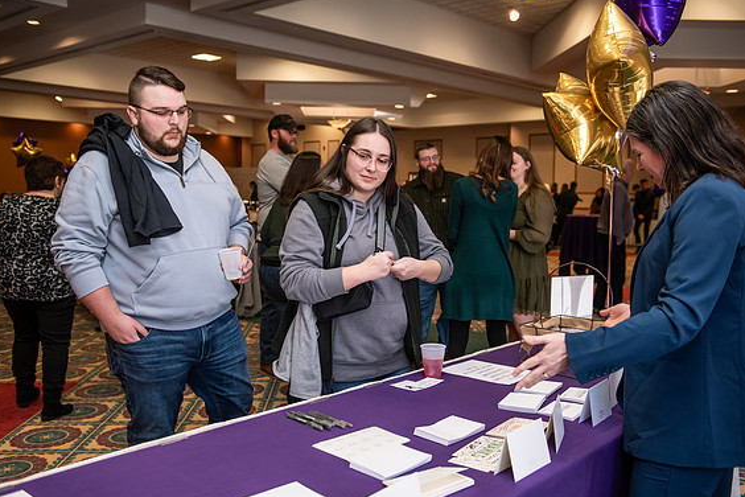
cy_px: 248
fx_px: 745
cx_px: 376
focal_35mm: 36
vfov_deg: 36.9
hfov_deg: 53.1
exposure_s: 1/160
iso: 1250
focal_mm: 35
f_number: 3.5
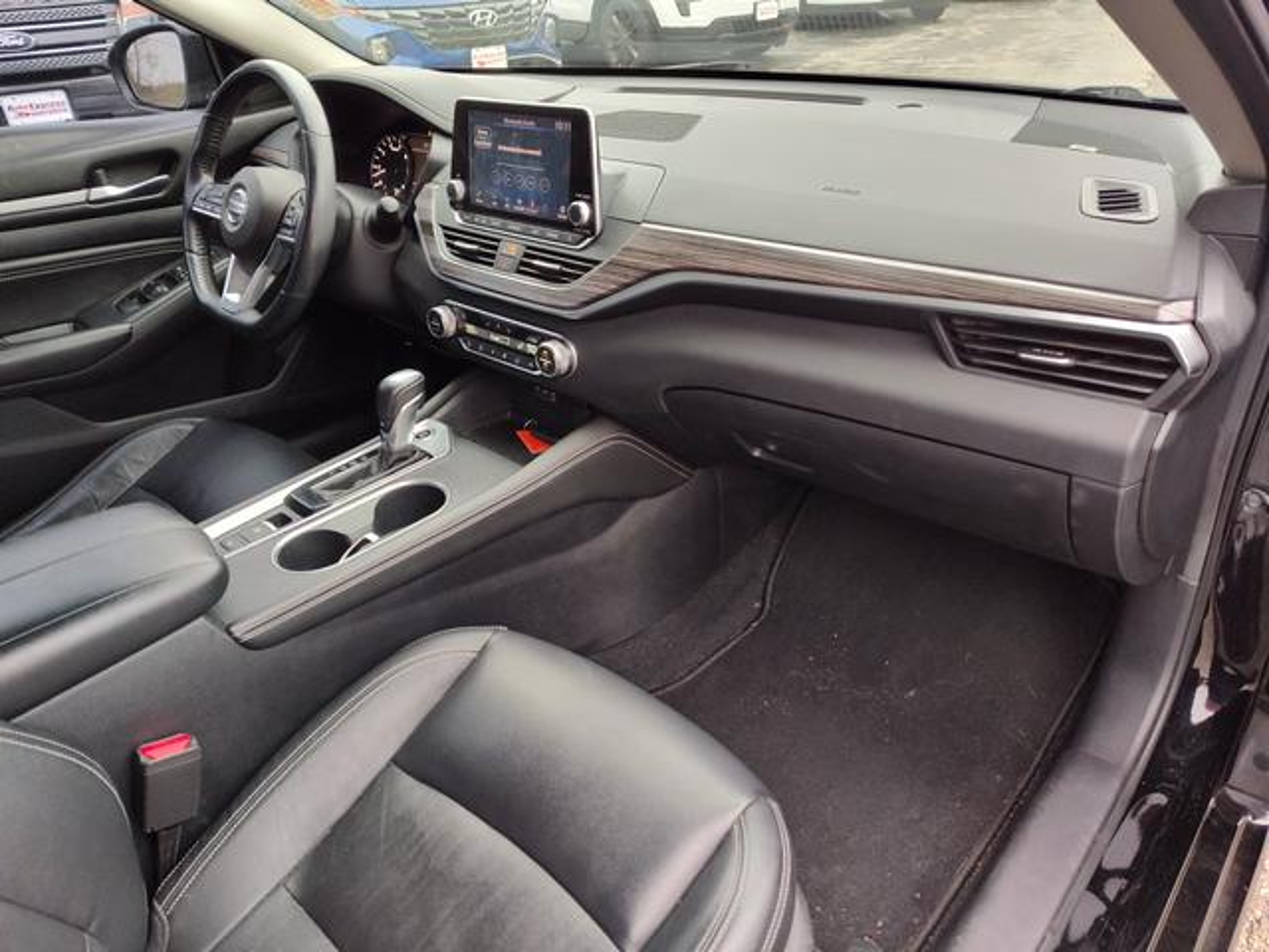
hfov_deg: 73.9
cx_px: 634
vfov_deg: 58.9
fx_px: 843
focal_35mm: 23
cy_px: 476
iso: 484
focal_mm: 5.56
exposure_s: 1/120
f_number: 1.88
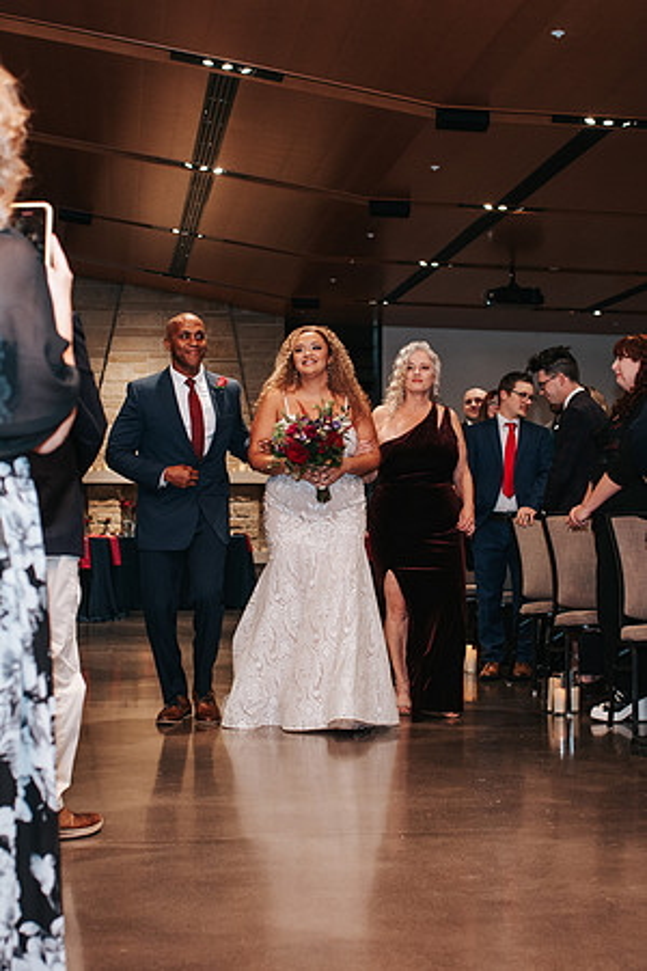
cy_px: 469
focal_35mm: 57
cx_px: 326
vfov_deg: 34.9
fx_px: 1545
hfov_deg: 23.6
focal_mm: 35
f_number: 2.8
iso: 1000
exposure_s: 1/200
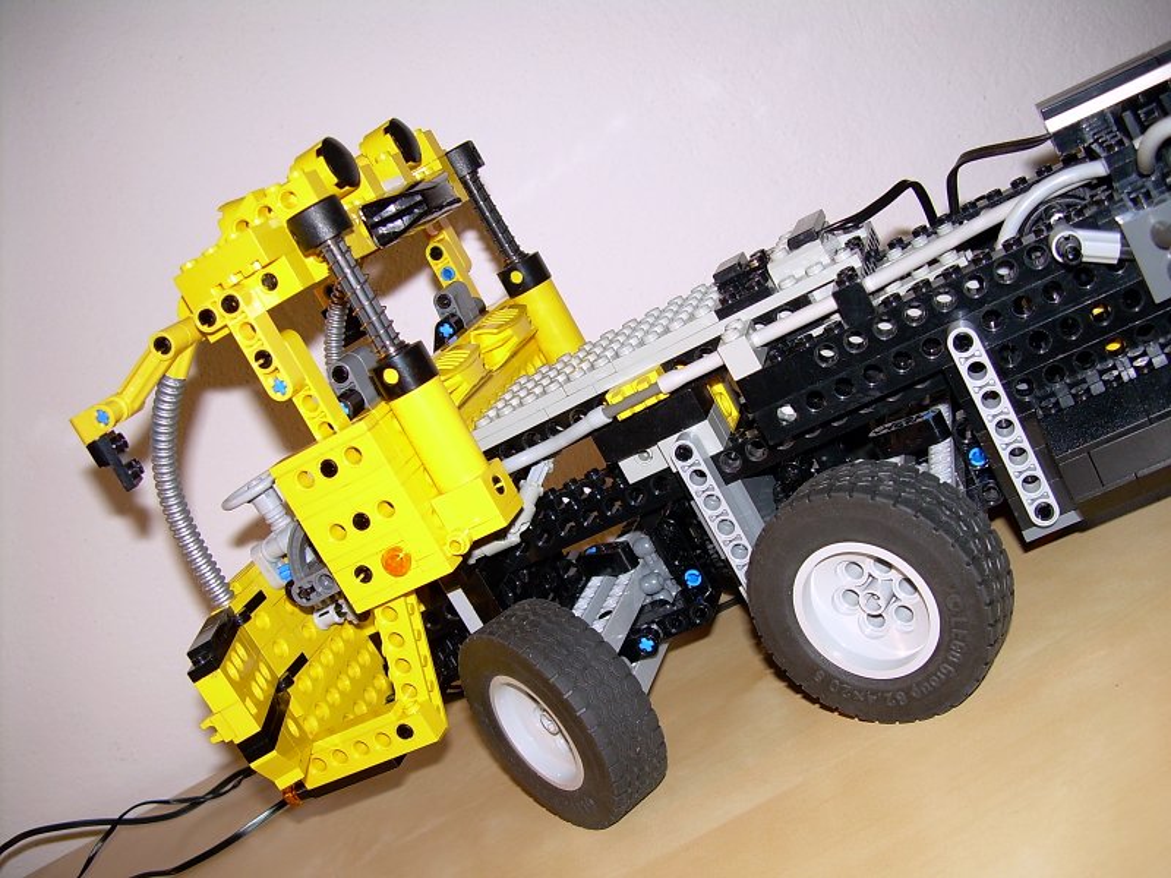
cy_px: 439
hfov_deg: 49.0
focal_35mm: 38
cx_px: 586
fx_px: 1285
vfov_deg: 37.7
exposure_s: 1/60
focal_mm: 6.3
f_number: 2.8
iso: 50
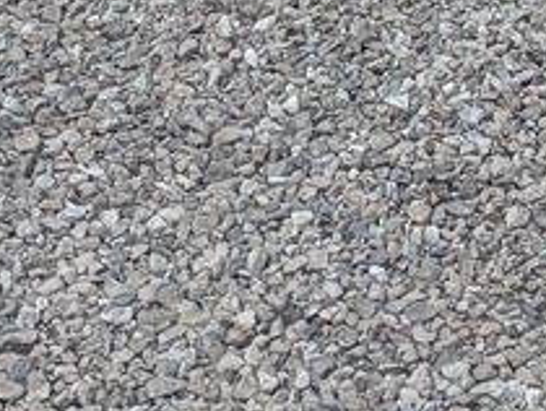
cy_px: -562
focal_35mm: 152
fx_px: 2400
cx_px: 706
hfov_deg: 12.6
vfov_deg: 8.9
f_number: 1.89
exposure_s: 1/2370
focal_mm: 5.43
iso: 44
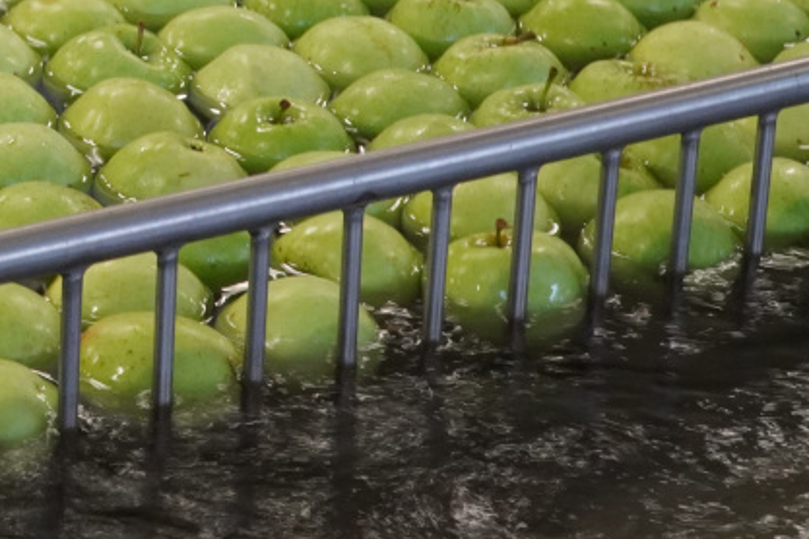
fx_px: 3201
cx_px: -241
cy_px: -2
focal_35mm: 142
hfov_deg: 13.9
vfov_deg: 9.6
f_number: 14
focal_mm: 33
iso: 1600
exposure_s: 1/10
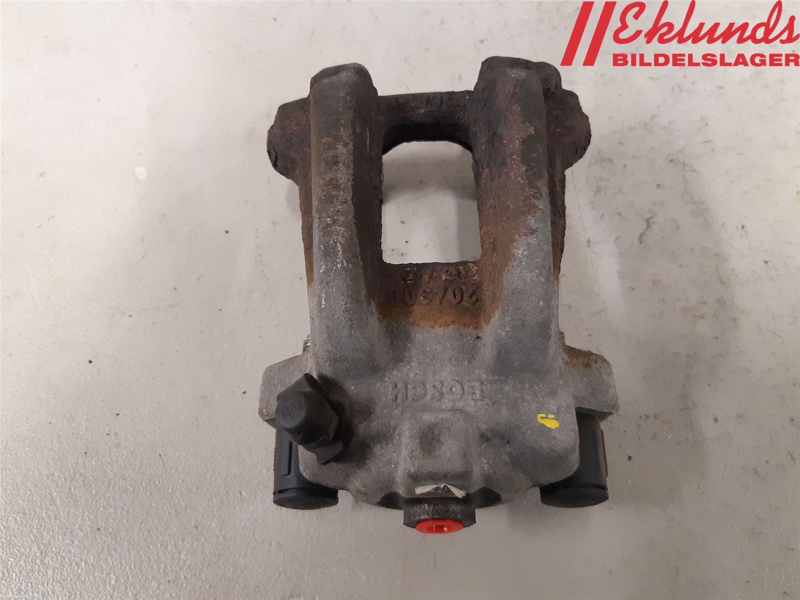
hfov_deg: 67.3
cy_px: 300
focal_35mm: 26
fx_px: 601
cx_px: 400
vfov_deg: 53.1
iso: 200
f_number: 1.7
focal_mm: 3.93
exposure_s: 1/33
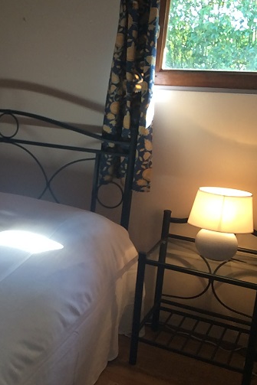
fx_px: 514
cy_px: 199
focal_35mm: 48
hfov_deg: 25.6
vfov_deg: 41.1
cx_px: -38
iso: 100
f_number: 2.2
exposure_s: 1/100
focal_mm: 4.15
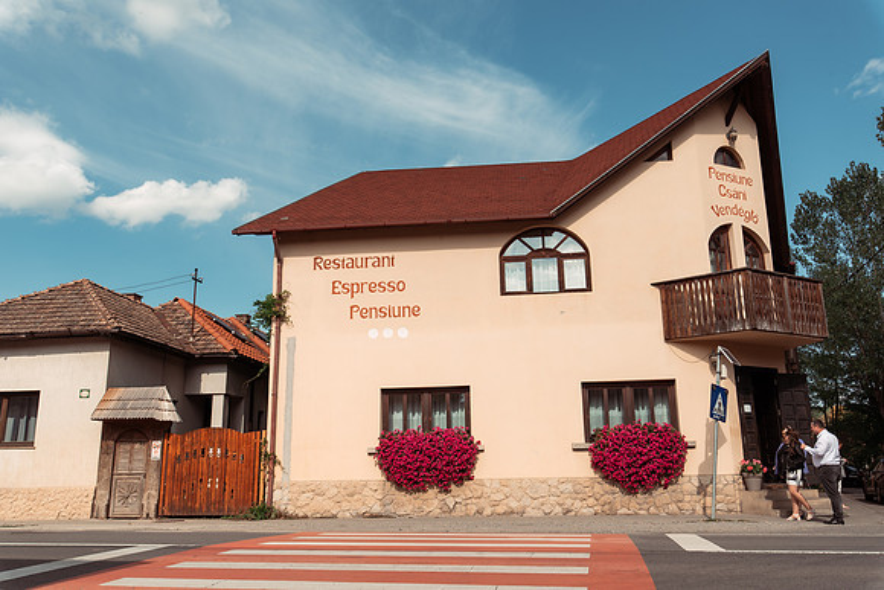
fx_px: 737
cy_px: 295
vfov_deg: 43.6
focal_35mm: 30
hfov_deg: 61.9
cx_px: 442
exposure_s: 1/320
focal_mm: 30
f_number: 10
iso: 320
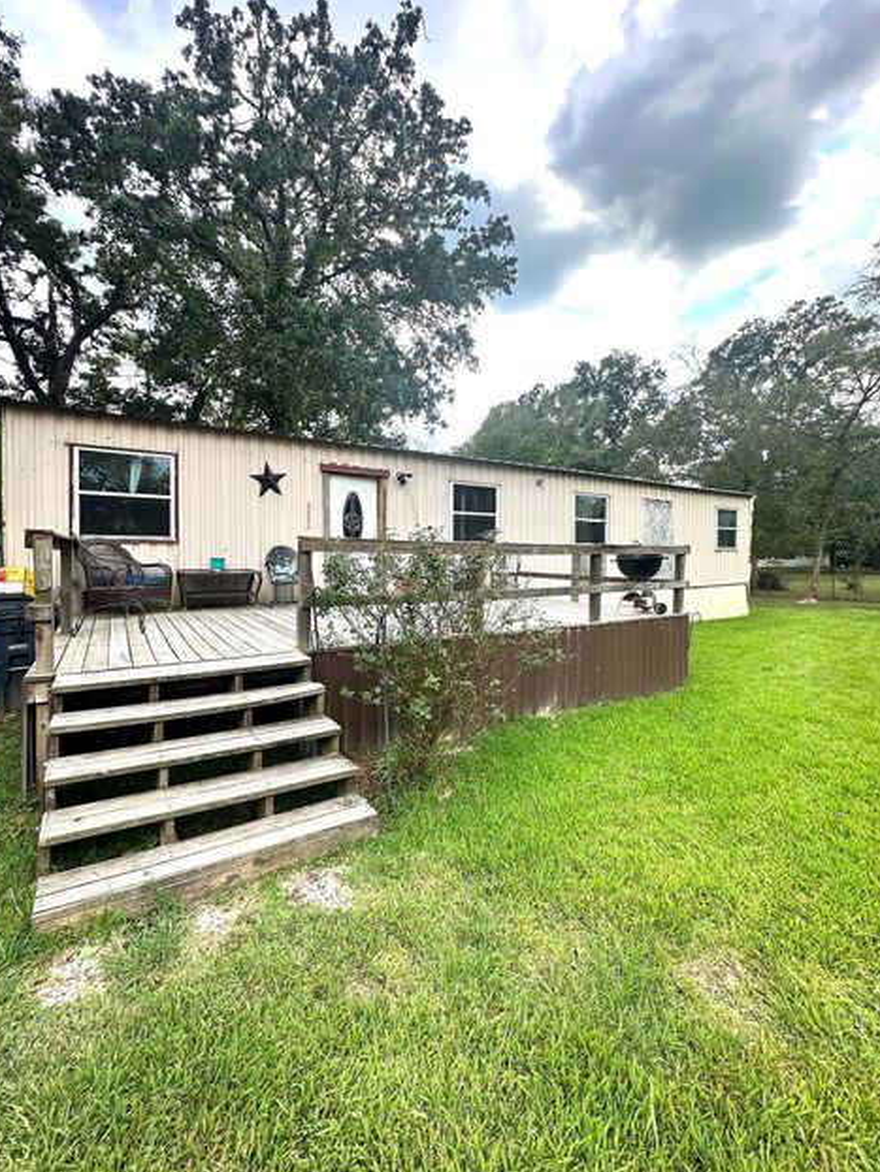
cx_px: 416
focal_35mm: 15
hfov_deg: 81.7
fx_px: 508
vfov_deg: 98.1
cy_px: 566
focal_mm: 2.22
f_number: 2.2
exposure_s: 1/491
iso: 40
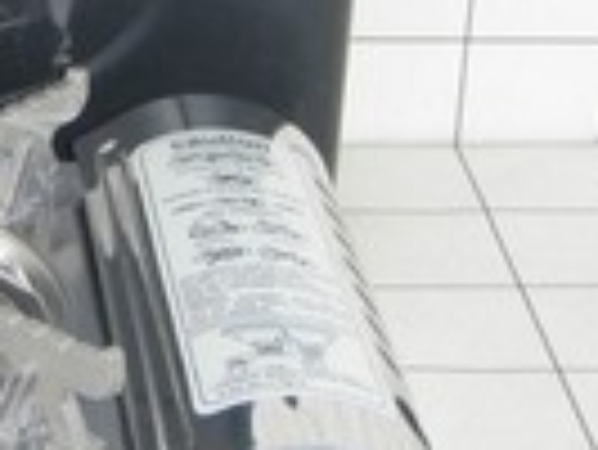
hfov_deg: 12.6
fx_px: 2645
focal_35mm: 153
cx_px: -90
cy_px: 50
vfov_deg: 9.7
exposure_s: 1/40
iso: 100
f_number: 4
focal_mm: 9.13
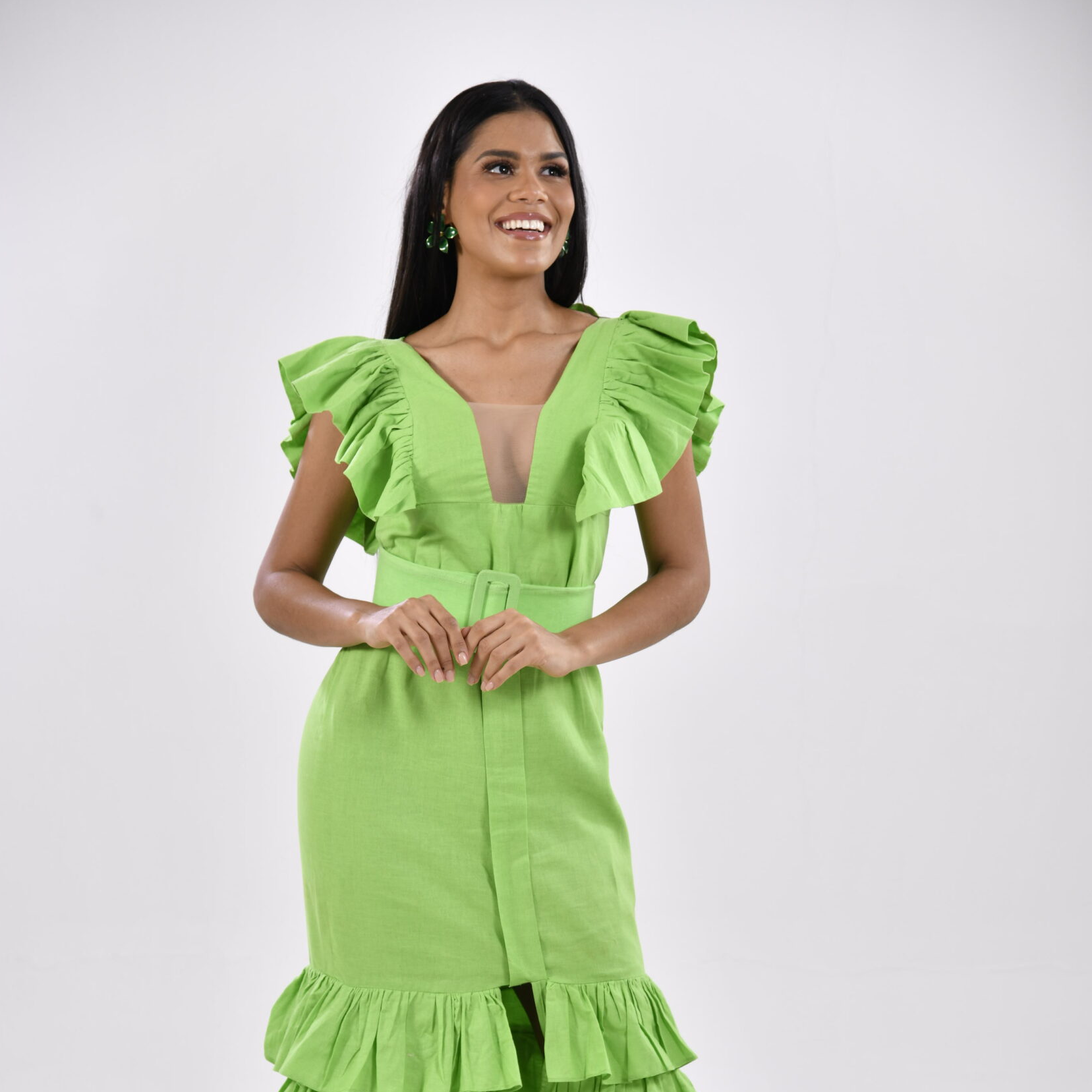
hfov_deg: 16.0
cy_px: 780
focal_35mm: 109
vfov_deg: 15.9
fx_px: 3890
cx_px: 545
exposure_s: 1/125
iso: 200
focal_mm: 85
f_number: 4.5
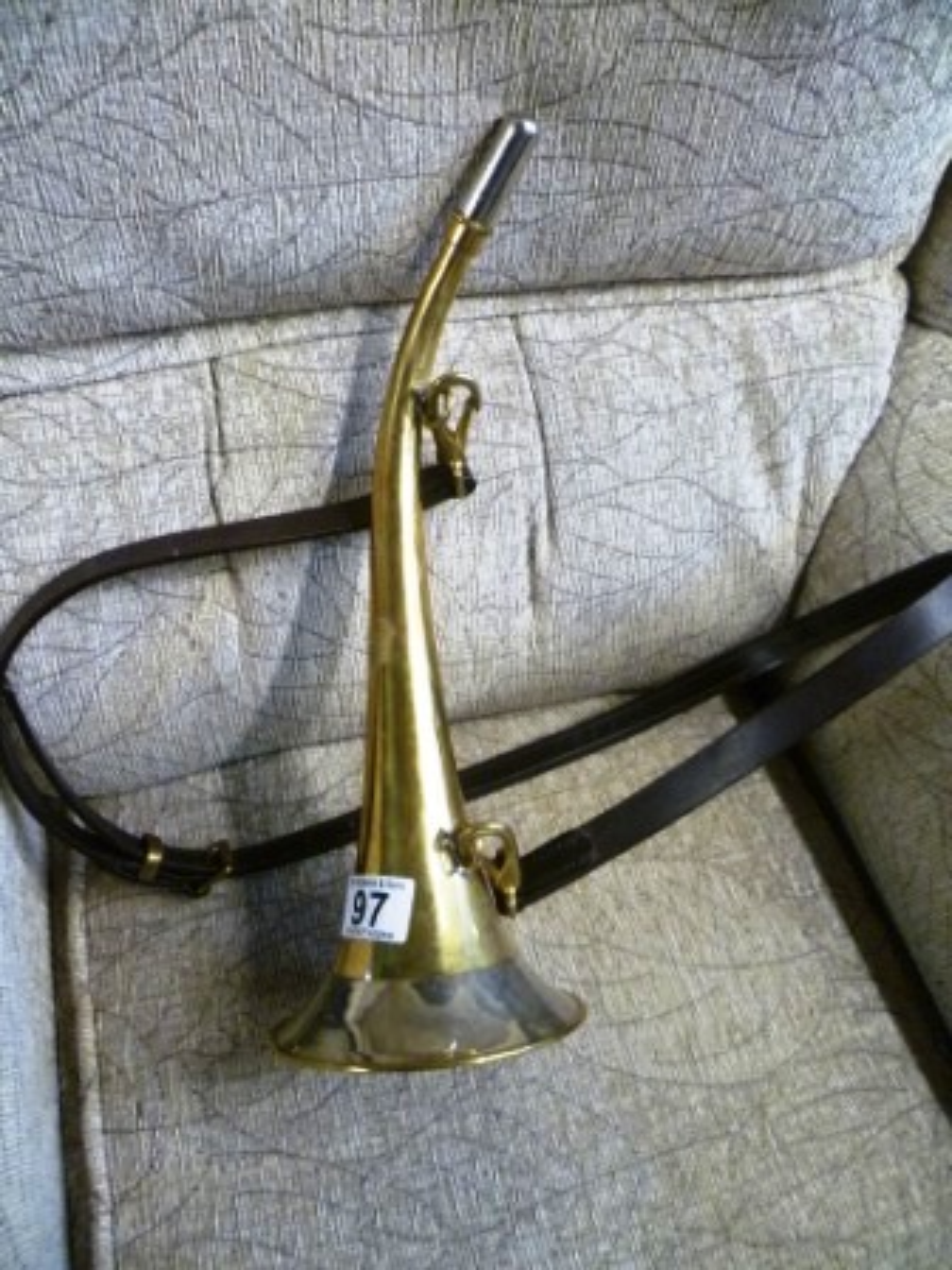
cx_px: 476
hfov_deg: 49.7
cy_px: 635
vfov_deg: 63.4
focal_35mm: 28
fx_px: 1027
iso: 400
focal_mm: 5
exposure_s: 1/30
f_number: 2.8
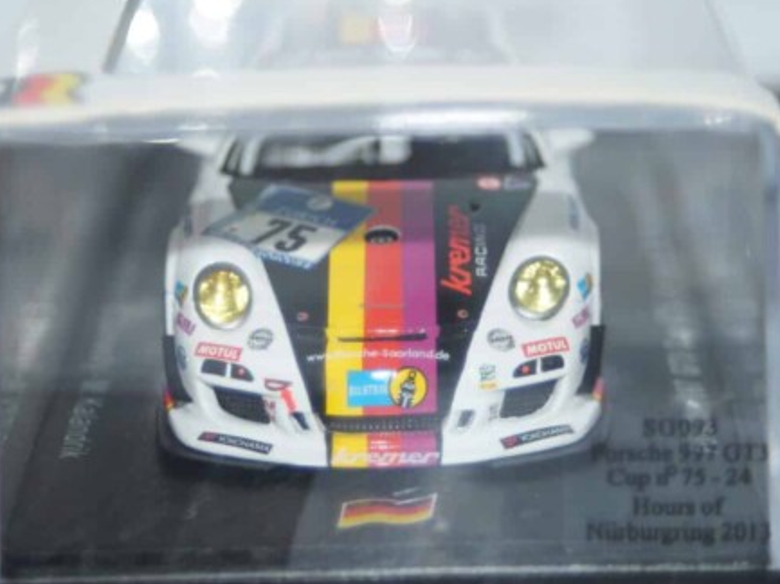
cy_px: 233
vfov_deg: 10.6
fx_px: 3152
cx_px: 378
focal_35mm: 140
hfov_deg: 14.1
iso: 250
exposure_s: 1/100
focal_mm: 70
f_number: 5.6
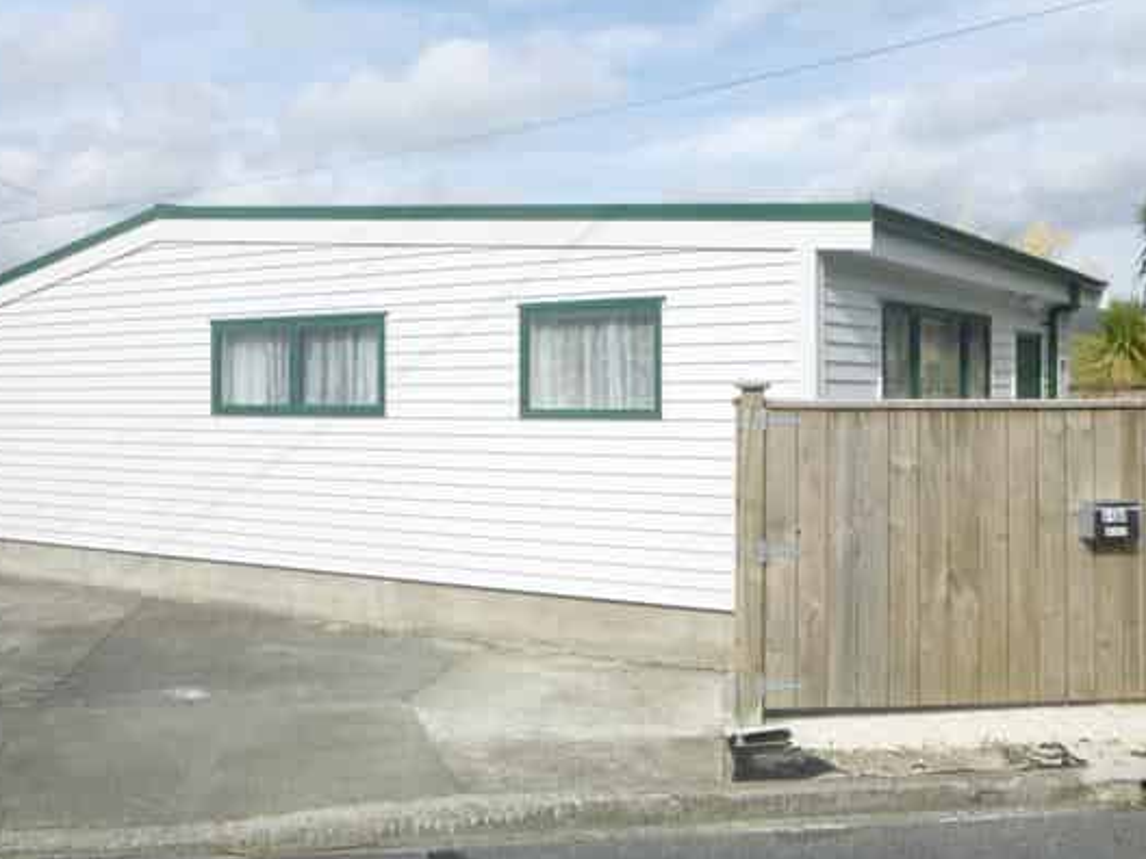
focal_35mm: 40
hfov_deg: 46.8
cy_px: 395
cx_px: 593
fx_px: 1324
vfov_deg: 35.9
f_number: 4.3
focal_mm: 5.9
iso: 125
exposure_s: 1/500
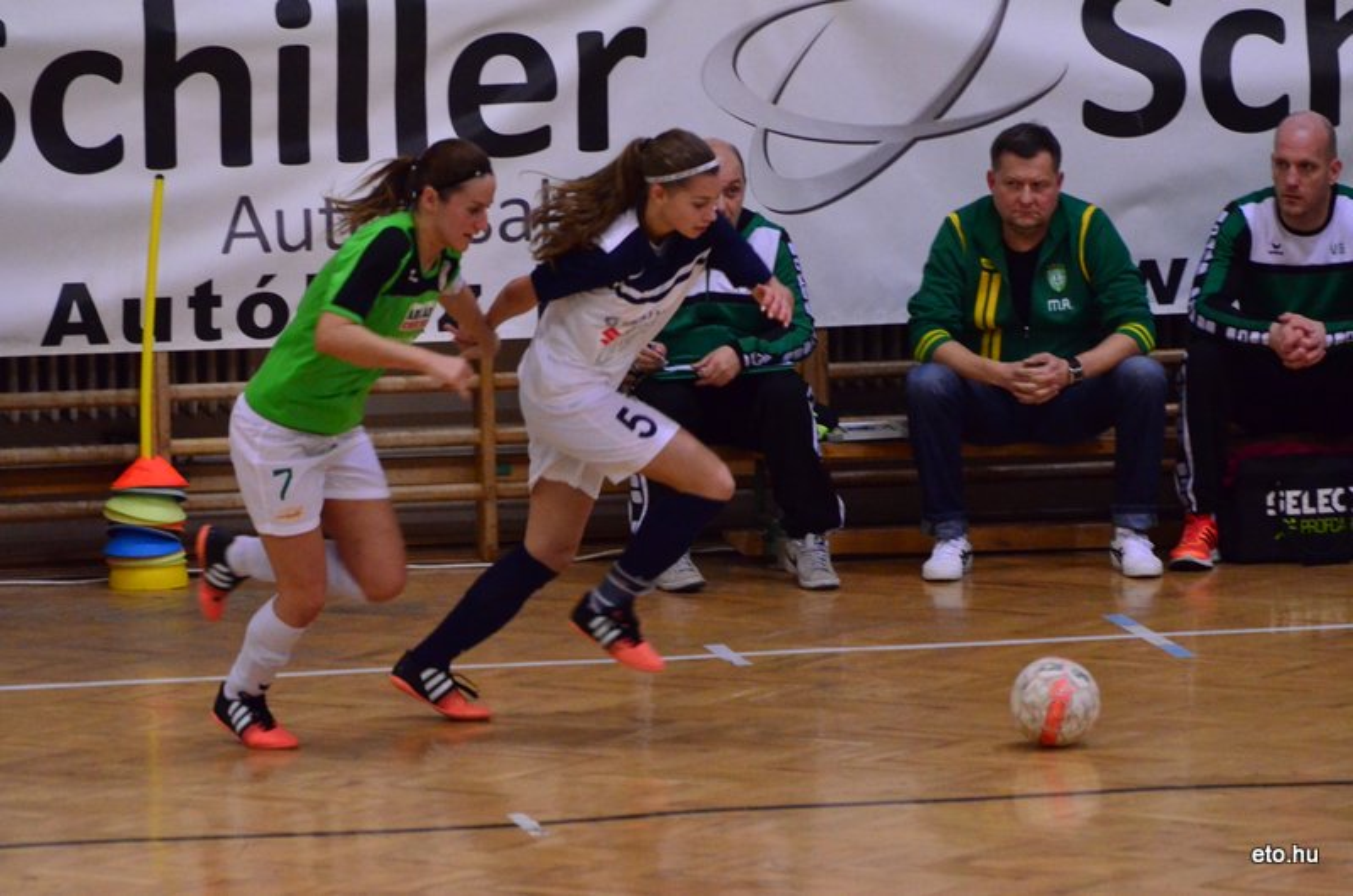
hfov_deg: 6.9
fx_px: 11252
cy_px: 448
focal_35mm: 300
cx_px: 676
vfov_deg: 4.6
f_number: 5.3
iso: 5000
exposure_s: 1/400
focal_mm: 200
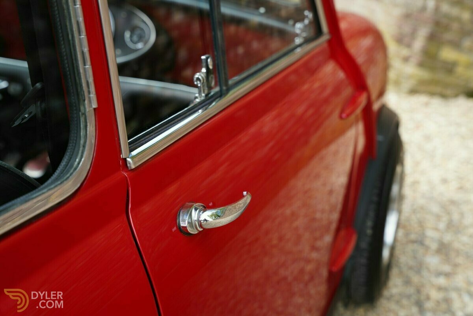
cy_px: 158
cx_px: 236
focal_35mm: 56
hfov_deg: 35.9
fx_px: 729
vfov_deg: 24.4
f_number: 5.6
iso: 160
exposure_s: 1/60
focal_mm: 55.5
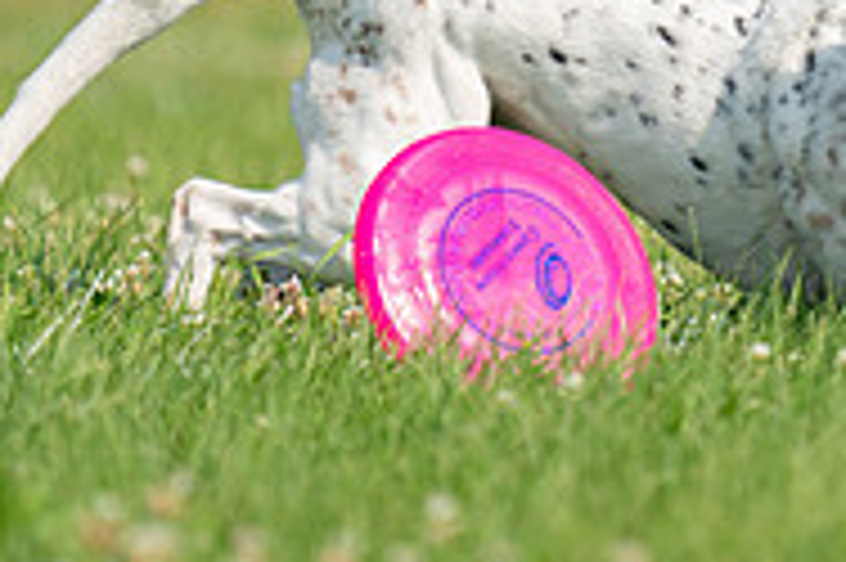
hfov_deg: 1.3
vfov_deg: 0.9
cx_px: 824
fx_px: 37566
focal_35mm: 1600
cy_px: -191
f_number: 6.3
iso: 800
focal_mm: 518
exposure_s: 1/4000
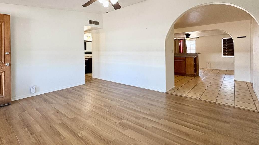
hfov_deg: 89.0
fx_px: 130
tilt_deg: +0.5
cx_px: 112
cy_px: 51
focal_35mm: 19
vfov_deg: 57.4
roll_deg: +1.0
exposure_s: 1/120
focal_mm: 2.22
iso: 160
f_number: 2.2
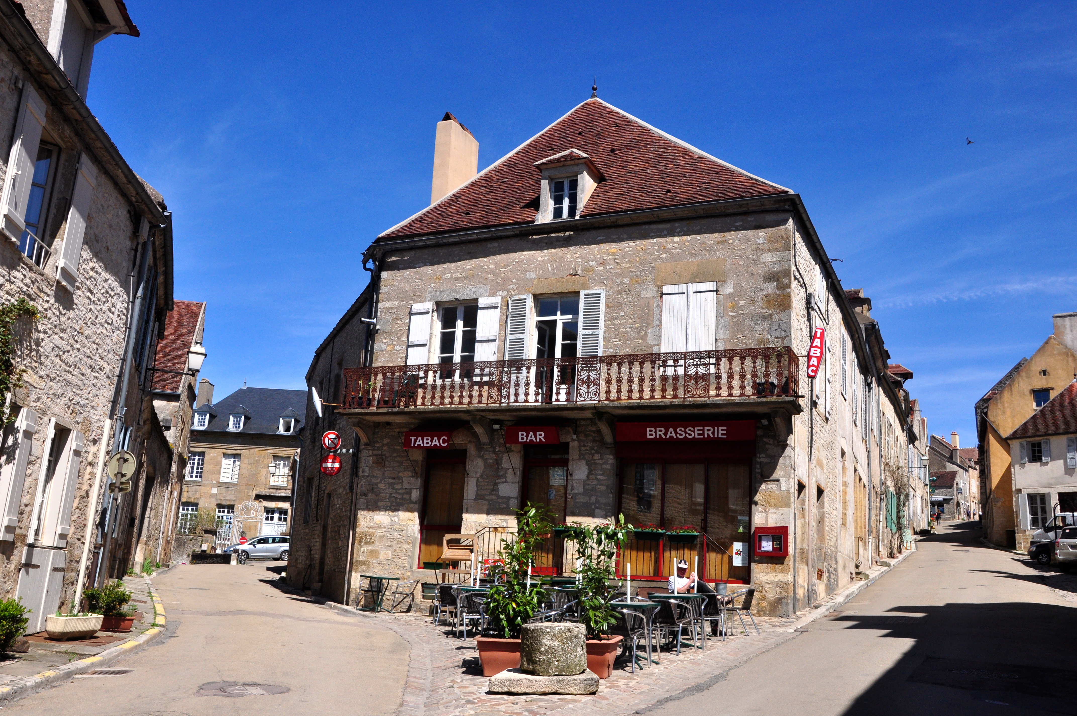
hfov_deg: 57.3
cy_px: 358
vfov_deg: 39.9
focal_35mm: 33
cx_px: 538
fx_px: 986
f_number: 13
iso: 400
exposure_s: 1/640
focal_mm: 22
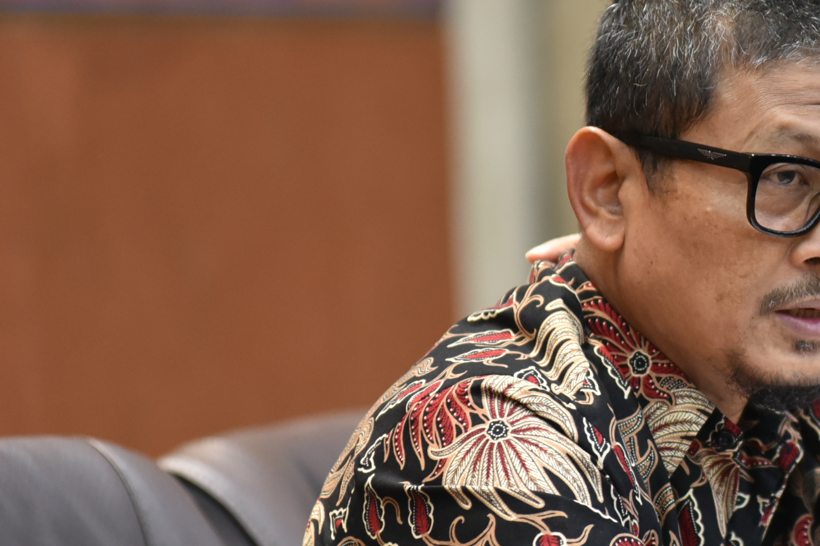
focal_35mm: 404
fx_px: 9201
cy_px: 398
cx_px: 815
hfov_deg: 5.1
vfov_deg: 3.4
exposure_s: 1/125
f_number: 4
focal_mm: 200
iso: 2500
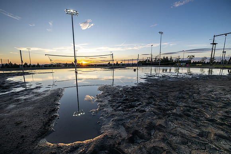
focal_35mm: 14
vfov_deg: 81.2
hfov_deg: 104.2
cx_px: 116
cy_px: 77
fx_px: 90
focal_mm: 14
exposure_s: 1/160
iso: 100
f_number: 8
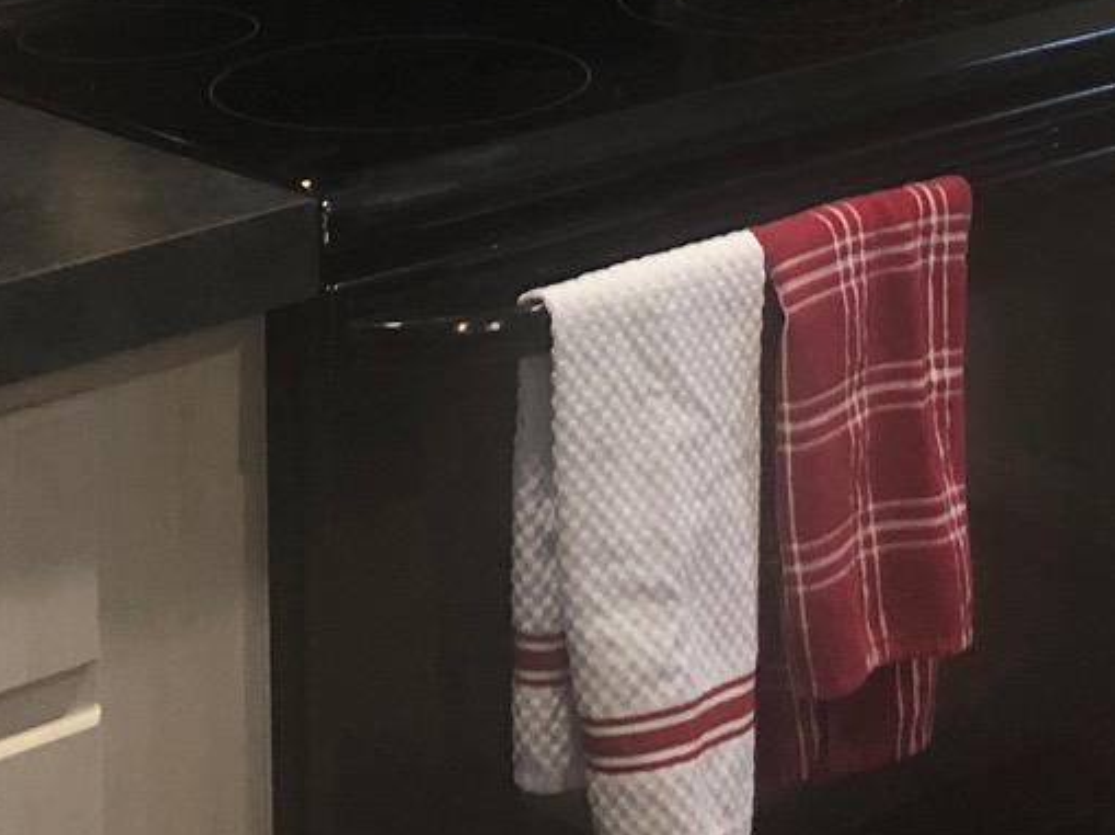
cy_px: -550
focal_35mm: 111
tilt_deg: -2.5
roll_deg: +0.8
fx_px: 3573
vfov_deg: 12.4
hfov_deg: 17.6
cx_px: 830
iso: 50
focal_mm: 3.99
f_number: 1.8
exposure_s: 1/15
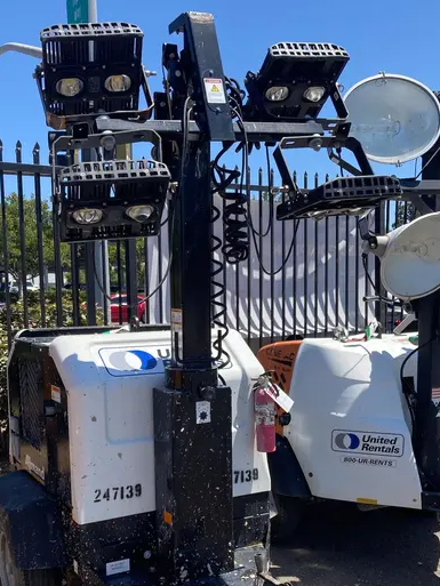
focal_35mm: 40
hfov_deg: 35.9
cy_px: 391
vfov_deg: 46.1
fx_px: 678
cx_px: 184
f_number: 1.8
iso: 20
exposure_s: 1/1230
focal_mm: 3.99
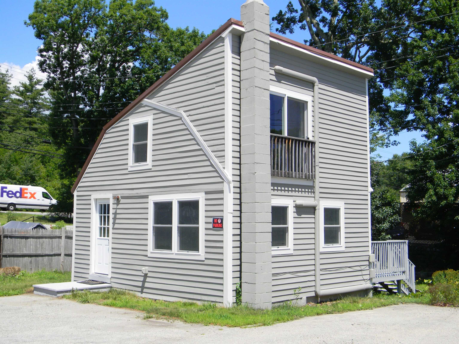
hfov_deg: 45.8
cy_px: 172
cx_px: 230
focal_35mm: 41
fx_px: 544
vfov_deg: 35.1
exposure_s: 1/216
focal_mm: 7.3
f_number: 7.6
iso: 80
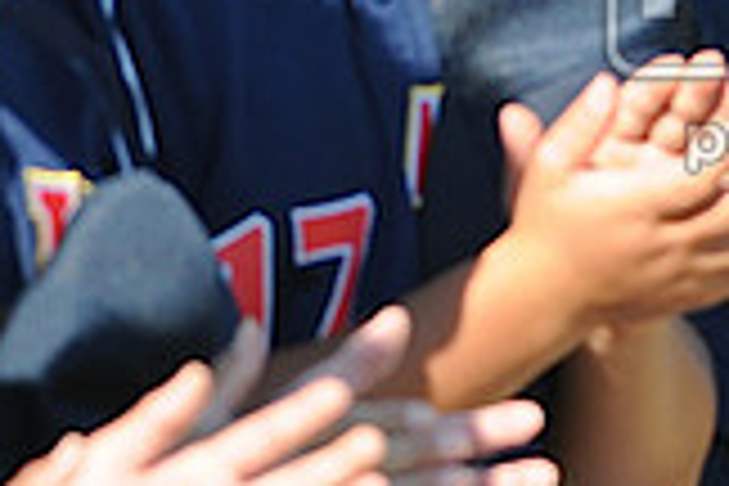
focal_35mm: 1610
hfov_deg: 1.3
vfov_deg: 0.9
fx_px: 32600
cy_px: -25
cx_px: 1143
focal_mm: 300
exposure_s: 1/640
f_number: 4
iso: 200
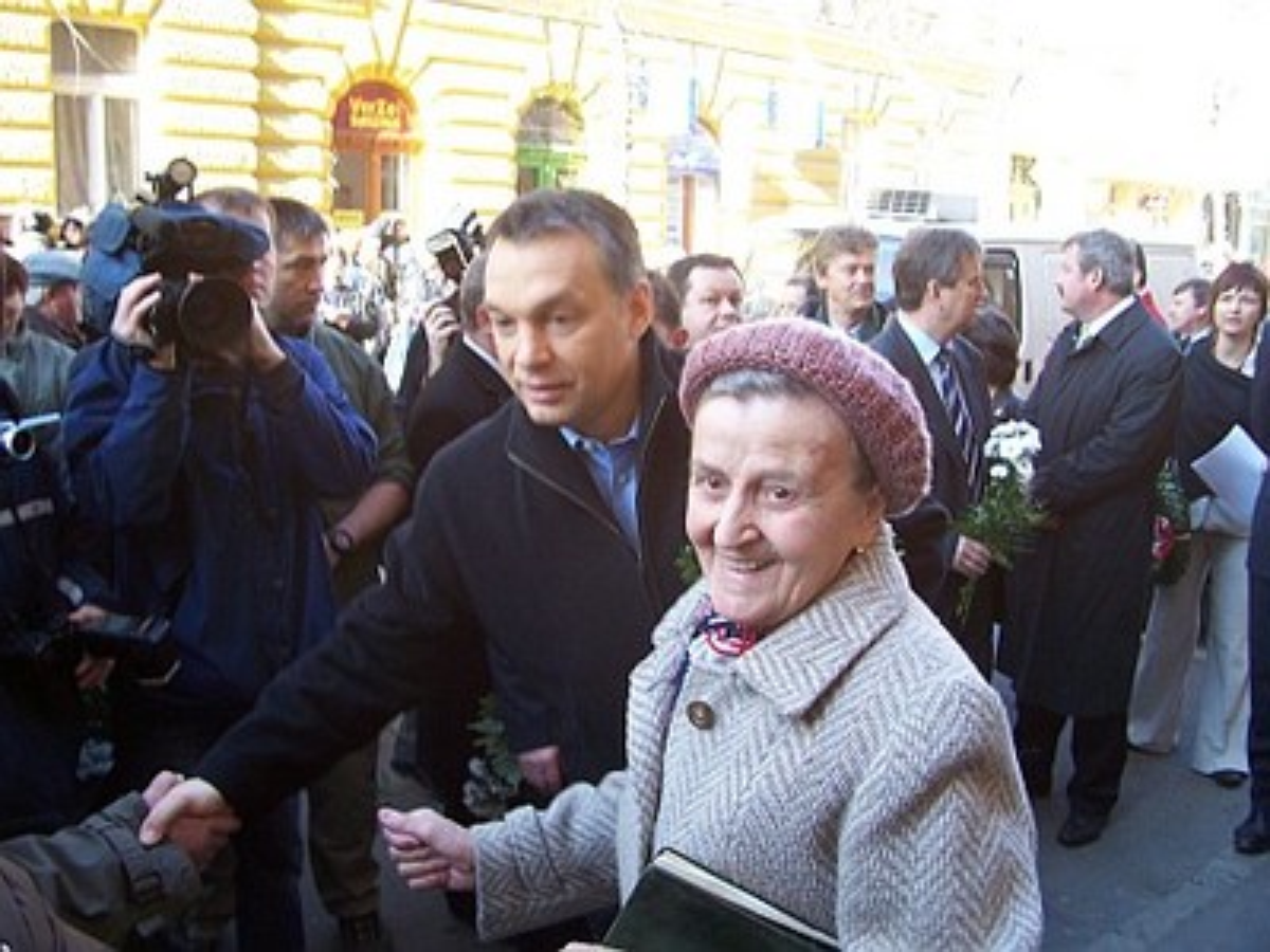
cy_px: 476
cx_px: 635
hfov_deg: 54.0
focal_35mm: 34
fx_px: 1247
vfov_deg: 41.8
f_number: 2.7
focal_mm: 5.6
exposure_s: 1/90
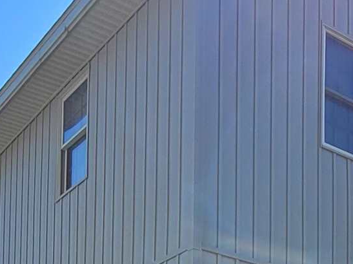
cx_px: 219
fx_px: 744
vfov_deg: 16.6
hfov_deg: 26.6
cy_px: 484
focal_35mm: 73
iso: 40
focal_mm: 1.74
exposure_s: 1/934
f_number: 2.2
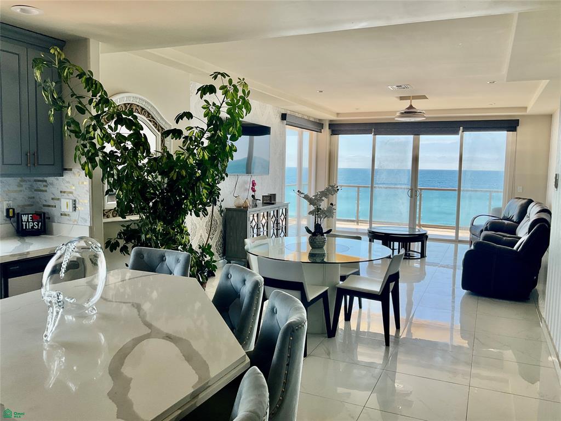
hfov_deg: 61.7
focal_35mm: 29
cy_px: 210
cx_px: 280
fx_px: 470
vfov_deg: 48.2
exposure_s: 1/348
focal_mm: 3
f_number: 1.8
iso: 25
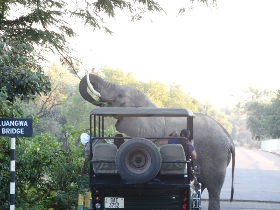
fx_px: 1877
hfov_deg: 8.5
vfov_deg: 6.4
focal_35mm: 232
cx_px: 140
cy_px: 105
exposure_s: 1/60
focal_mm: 39.66
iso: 800
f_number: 6.3
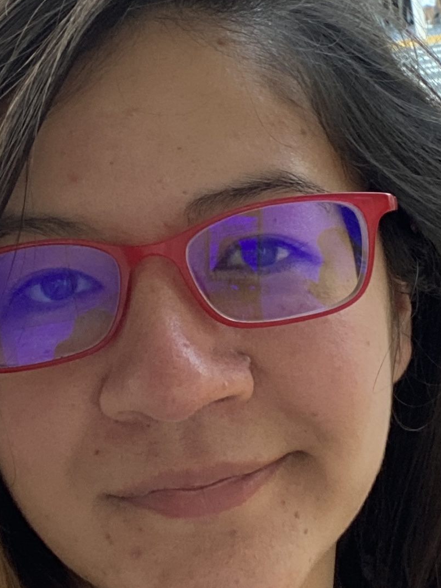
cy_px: 219
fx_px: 1478
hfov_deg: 16.9
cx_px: 302
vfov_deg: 22.4
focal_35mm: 87
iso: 250
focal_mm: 2.71
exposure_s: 1/60
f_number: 2.2
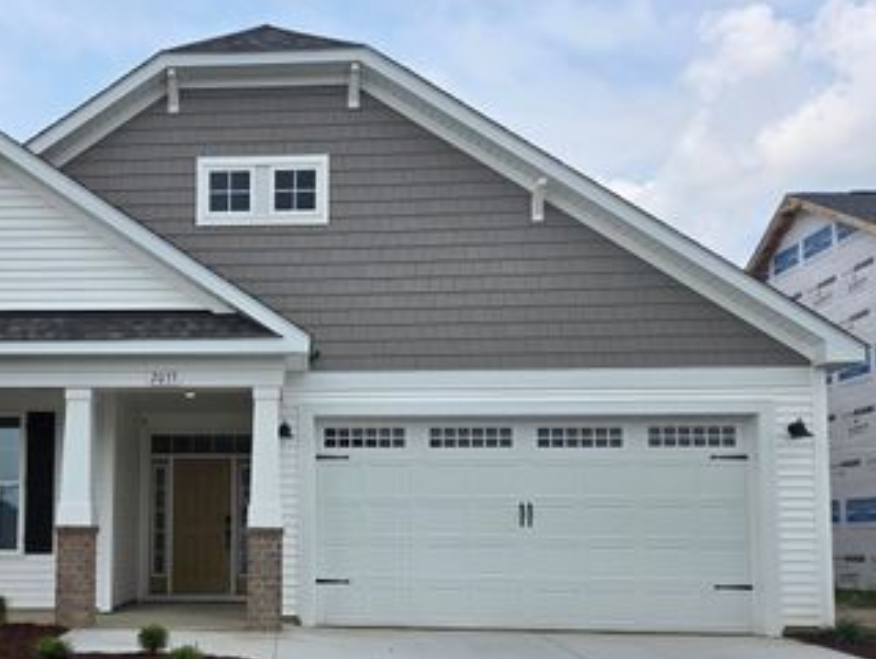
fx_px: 912
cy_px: 460
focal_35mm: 36
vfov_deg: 39.1
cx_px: 244
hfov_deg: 49.7
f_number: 1.8
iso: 25
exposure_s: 1/1874
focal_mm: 5.4
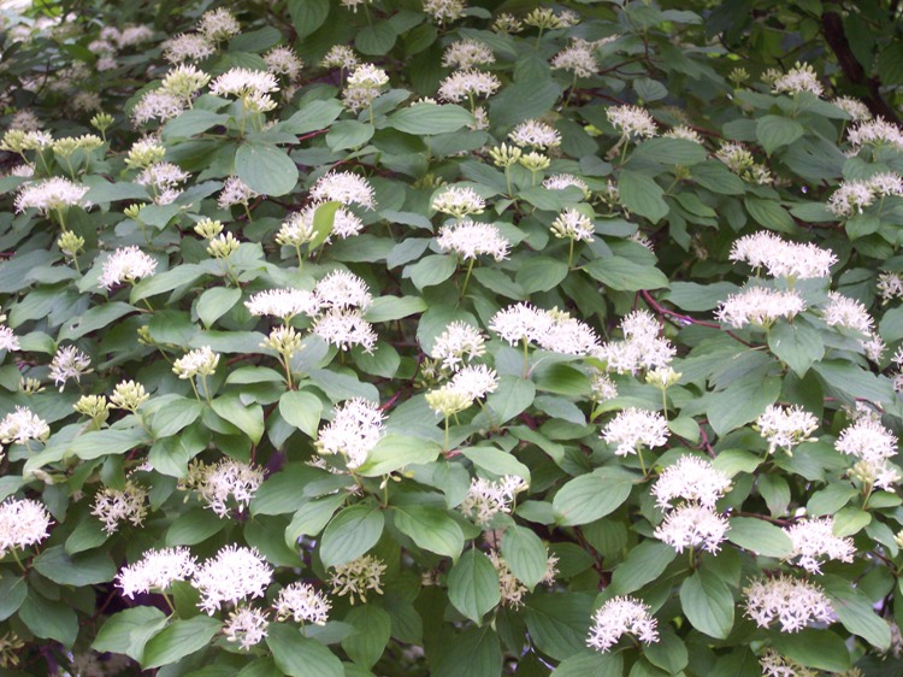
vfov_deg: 19.4
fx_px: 1982
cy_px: 338
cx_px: 452
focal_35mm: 76
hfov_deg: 25.7
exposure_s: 1/45
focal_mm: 16
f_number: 3.8
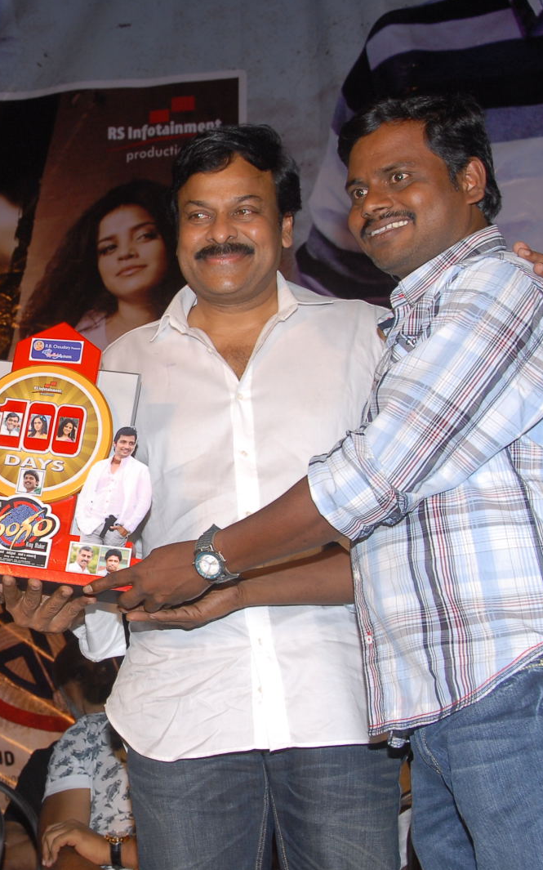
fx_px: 1582
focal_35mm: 67
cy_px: 435
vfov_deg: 30.7
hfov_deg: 18.8
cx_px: -24
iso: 320
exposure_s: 1/125
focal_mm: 29
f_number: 7.1
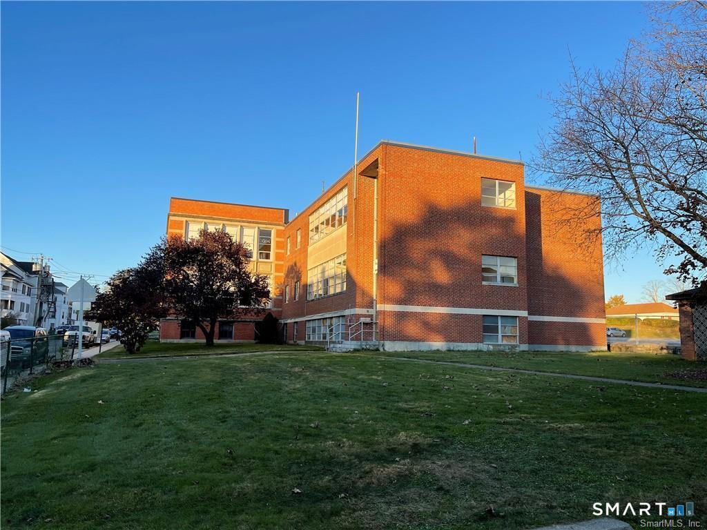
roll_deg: -0.8
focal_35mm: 26
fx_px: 531
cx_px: 354
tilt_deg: +6.9
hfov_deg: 67.3
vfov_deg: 53.1
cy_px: 265
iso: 32
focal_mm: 5.1
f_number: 1.6
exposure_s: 1/1212
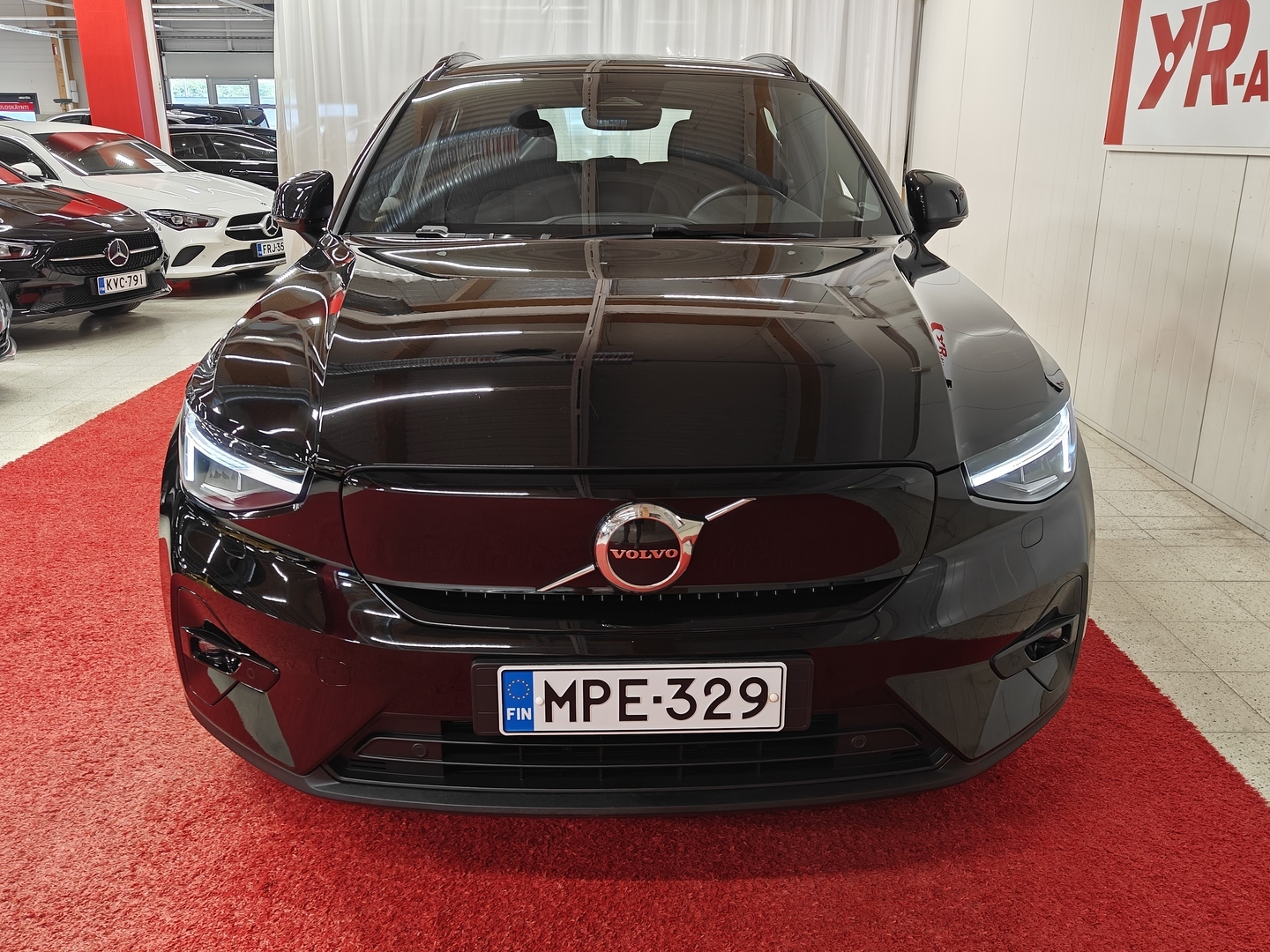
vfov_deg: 48.2
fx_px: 1064
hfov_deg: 61.7
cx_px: 635
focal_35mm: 29
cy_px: 476
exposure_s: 1/50
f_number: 1.8
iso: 64
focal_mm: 5.59
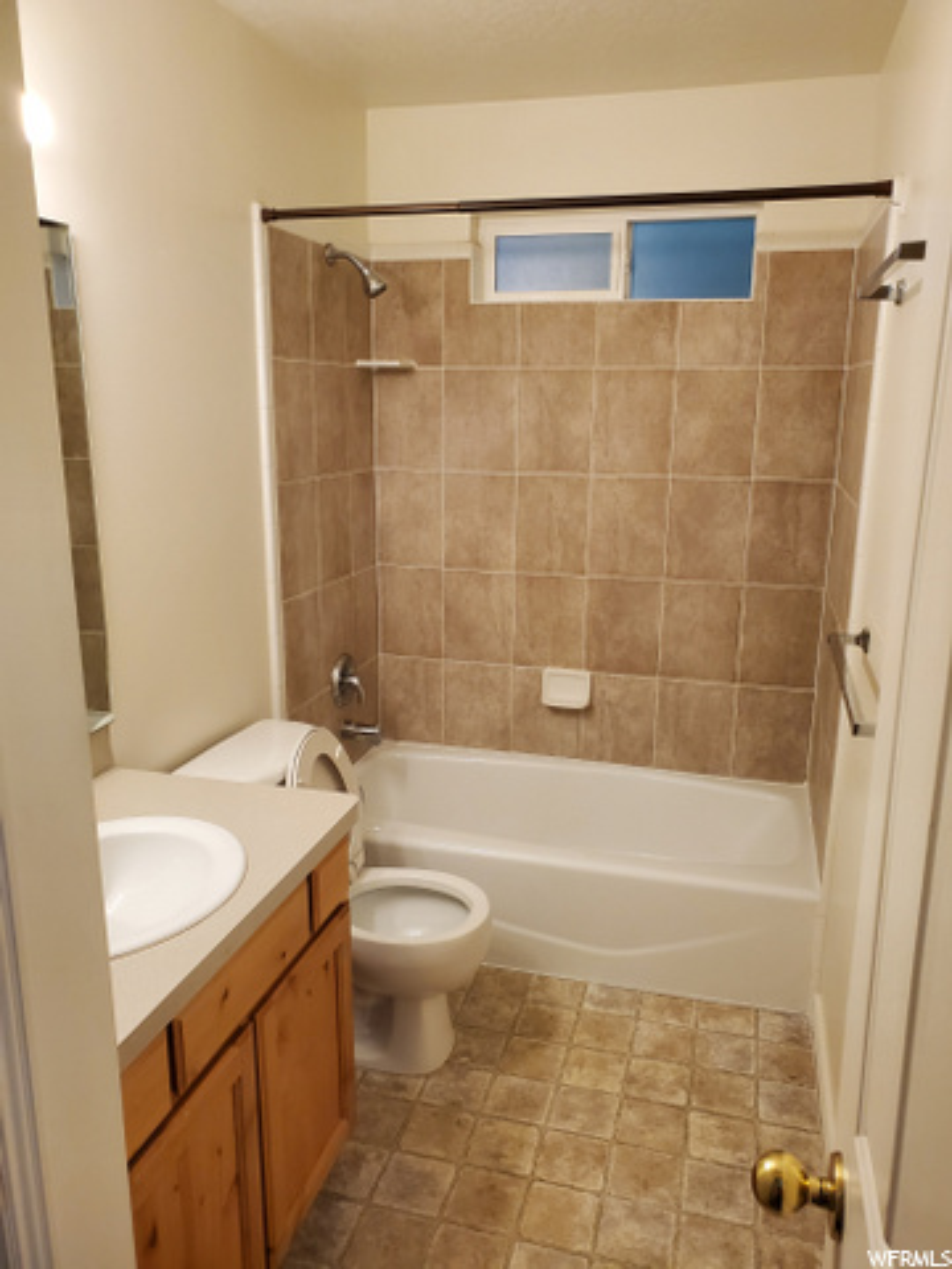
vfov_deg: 67.3
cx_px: 476
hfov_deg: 53.1
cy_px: 634
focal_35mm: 26
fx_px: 953
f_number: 2.4
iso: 250
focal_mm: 4.3
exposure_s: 1/120
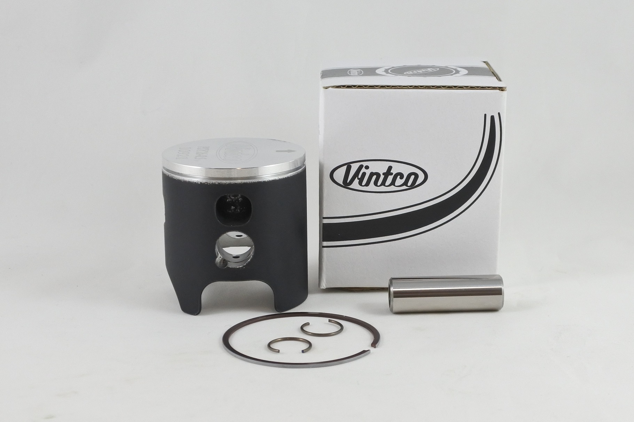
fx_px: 757
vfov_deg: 31.2
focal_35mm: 43
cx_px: 317
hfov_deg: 45.4
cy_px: 211
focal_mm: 16.1
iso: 450
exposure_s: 1/125
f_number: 4.5
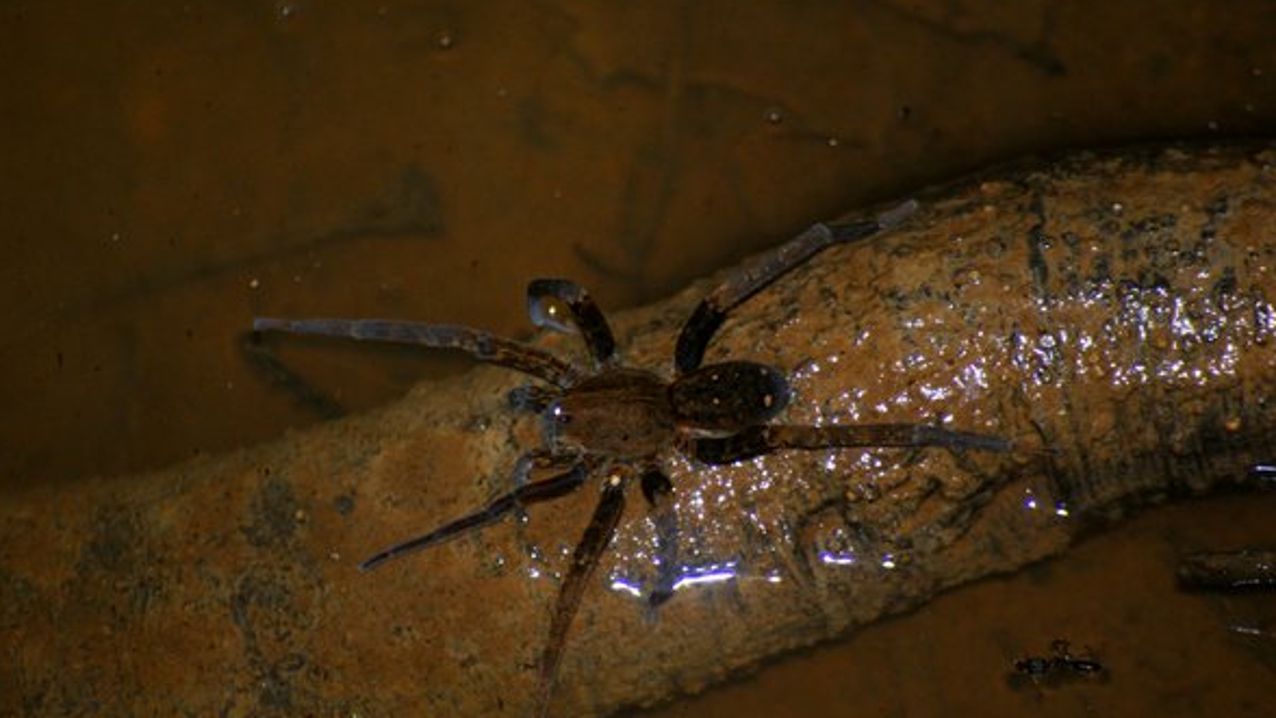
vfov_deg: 3.3
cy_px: 371
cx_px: 627
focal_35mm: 369
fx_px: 12487
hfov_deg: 5.8
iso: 400
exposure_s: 1/125
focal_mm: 230
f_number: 5.6
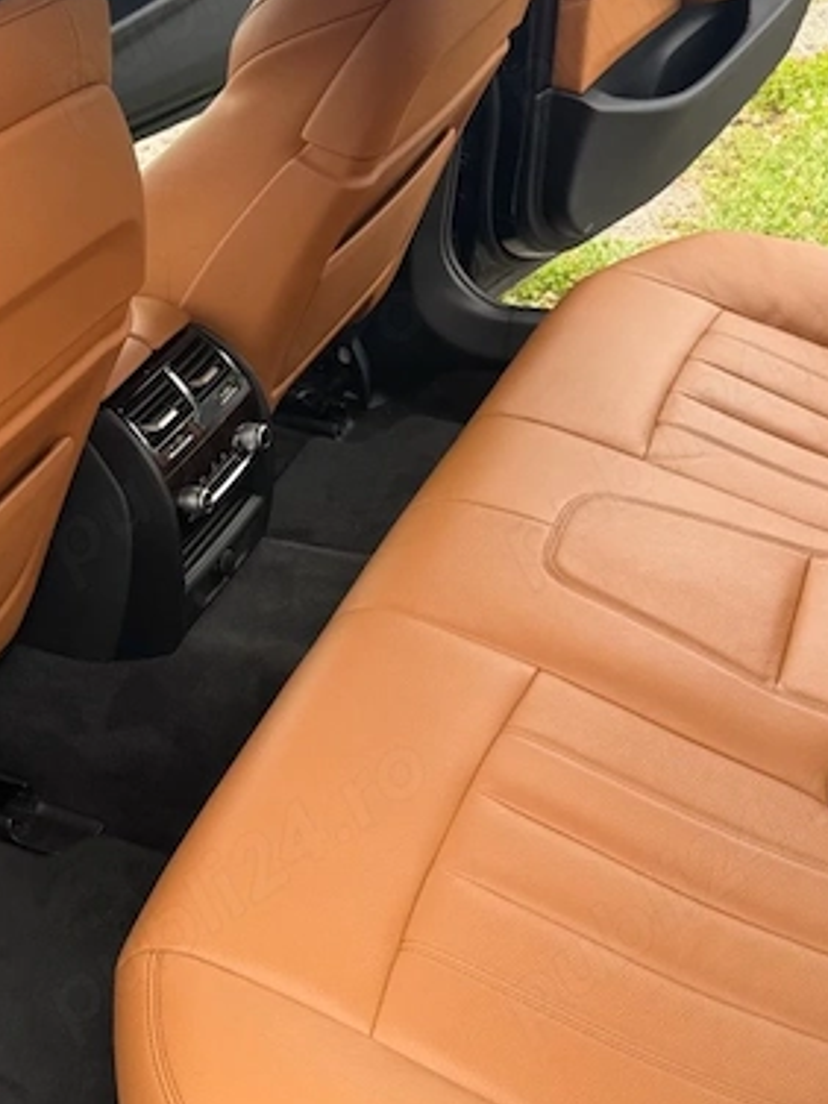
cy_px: 499
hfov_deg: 28.5
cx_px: 352
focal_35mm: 51
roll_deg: +0.7
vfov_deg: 37.5
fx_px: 1627
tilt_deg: -27.9
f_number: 1.78
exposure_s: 1/323
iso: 80
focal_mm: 6.76
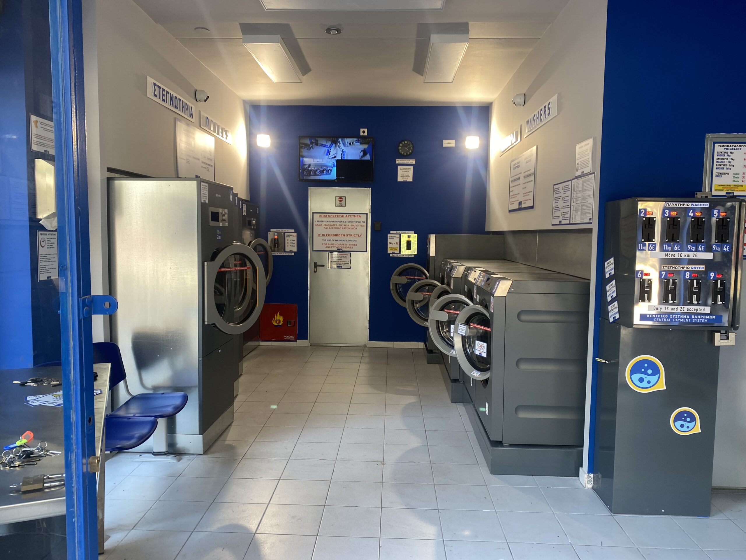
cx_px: 373
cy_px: 280
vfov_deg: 53.1
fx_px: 560
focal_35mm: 26
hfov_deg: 67.3
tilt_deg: -3.9
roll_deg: -0.4
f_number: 1.8
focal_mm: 4.25
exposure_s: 1/100
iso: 80
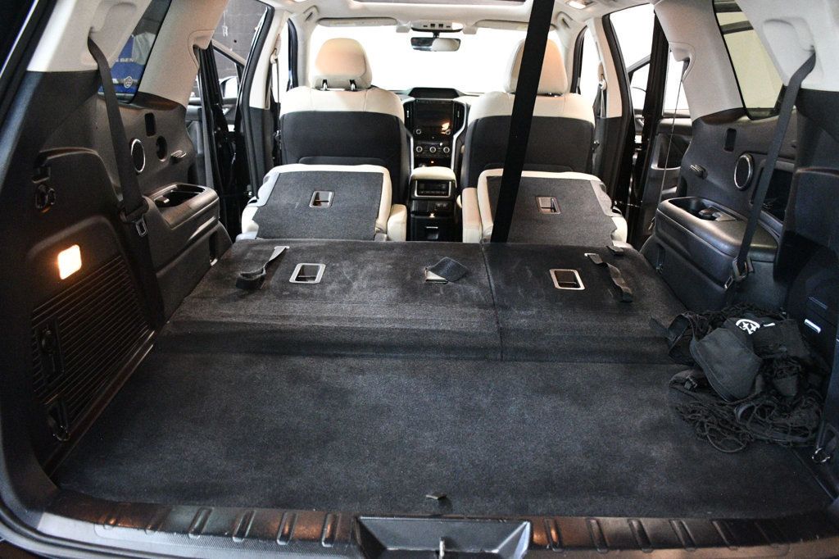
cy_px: 280
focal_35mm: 30
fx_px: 699
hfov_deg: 61.9
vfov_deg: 43.6
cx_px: 420
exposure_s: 1/60
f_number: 3.5
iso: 6400
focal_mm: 20
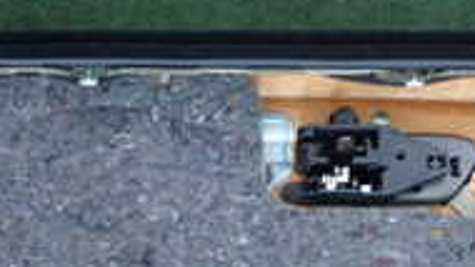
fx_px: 1386
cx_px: 60
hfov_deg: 19.1
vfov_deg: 10.4
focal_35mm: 110
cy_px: 484
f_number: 2.4
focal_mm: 5.79
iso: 200
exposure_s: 1/30
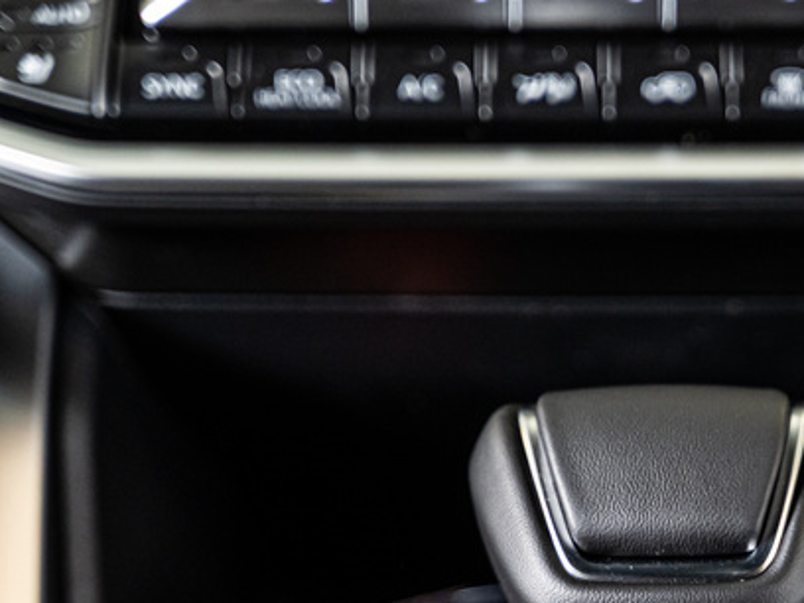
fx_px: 4204
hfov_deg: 10.9
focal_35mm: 181
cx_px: 691
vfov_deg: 8.1
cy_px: 660
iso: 1250
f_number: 2.8
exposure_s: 1/125
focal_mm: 75
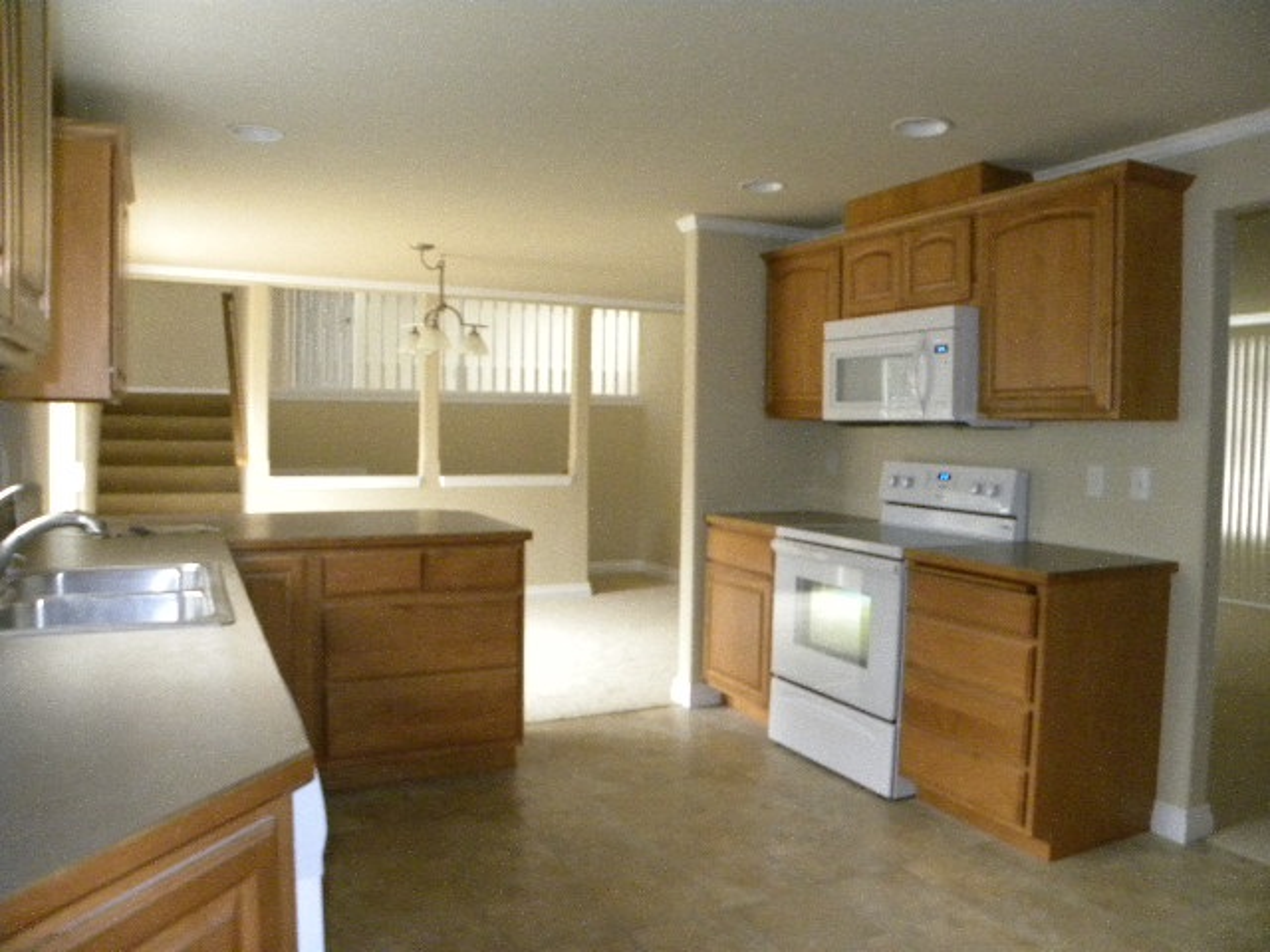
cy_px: 476
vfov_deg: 53.1
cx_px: 635
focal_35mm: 26
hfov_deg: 67.3
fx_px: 954
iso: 400
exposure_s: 1/30
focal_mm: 4.6
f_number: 2.8
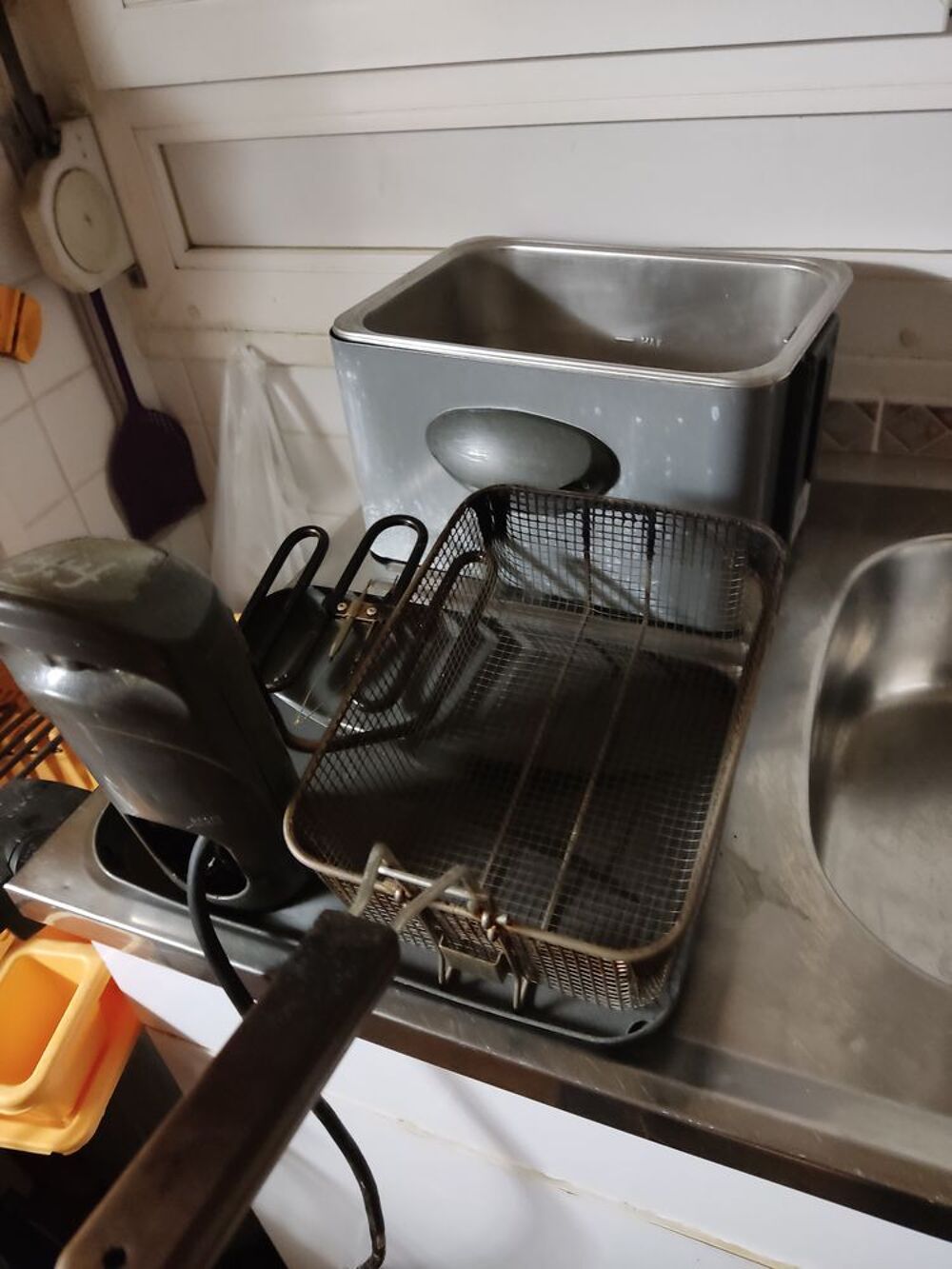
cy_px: 634
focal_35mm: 25
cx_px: 476
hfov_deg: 54.9
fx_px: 917
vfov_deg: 69.4
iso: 1221
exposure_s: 1/20
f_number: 1.79
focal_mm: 4.71
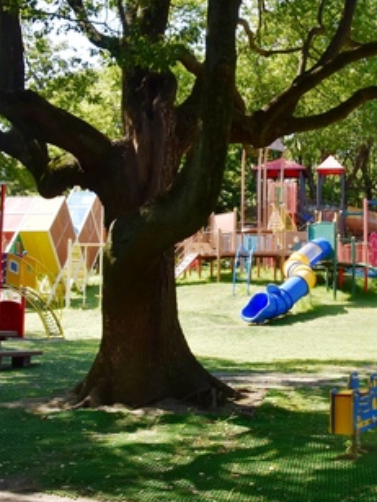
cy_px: 205
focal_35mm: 54
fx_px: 784
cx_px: 308
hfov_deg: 26.5
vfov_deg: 35.4
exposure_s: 1/200
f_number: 10
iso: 400
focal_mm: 18
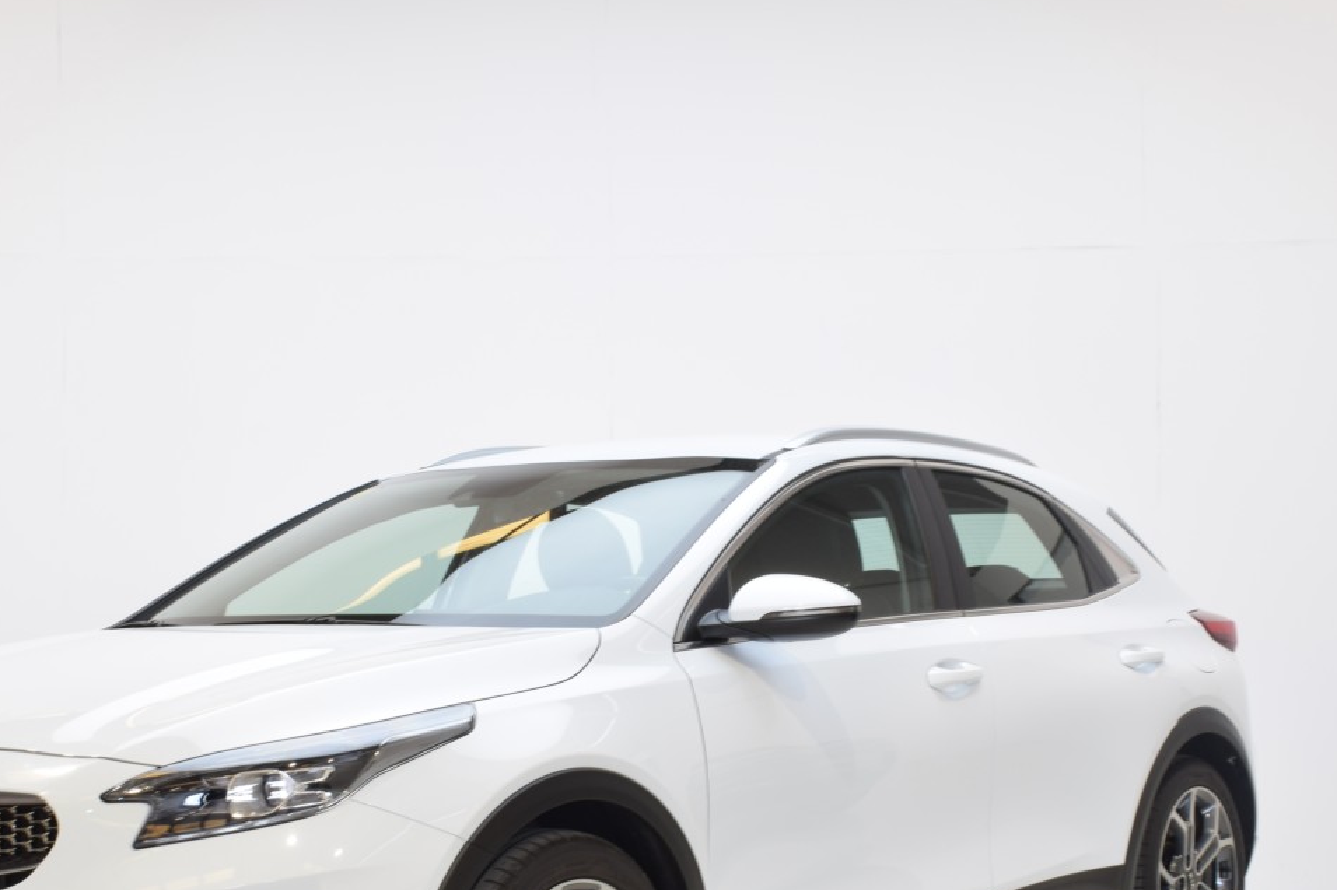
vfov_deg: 20.4
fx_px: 2450
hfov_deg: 30.5
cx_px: 570
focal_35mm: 66
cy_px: 690
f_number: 16
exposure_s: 1/2.5
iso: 100
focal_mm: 28
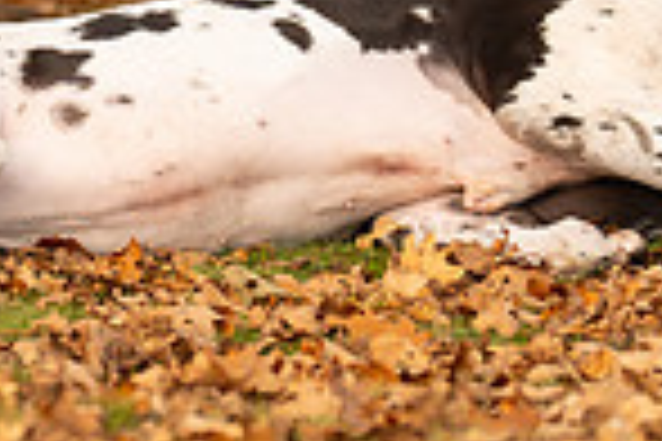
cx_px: -513
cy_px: -336
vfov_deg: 3.1
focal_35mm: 442
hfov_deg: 4.6
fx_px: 8127
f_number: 3.5
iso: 200
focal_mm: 91
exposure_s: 1/800
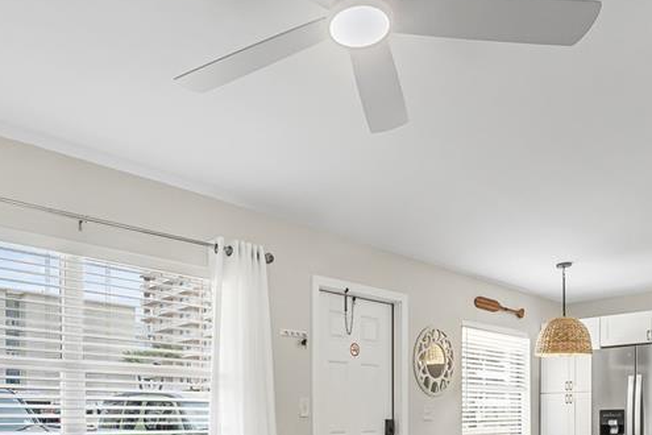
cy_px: 430
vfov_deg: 37.9
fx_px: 561
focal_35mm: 31
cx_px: 287
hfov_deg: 60.1
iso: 320
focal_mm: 10
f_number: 9
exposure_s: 1/25
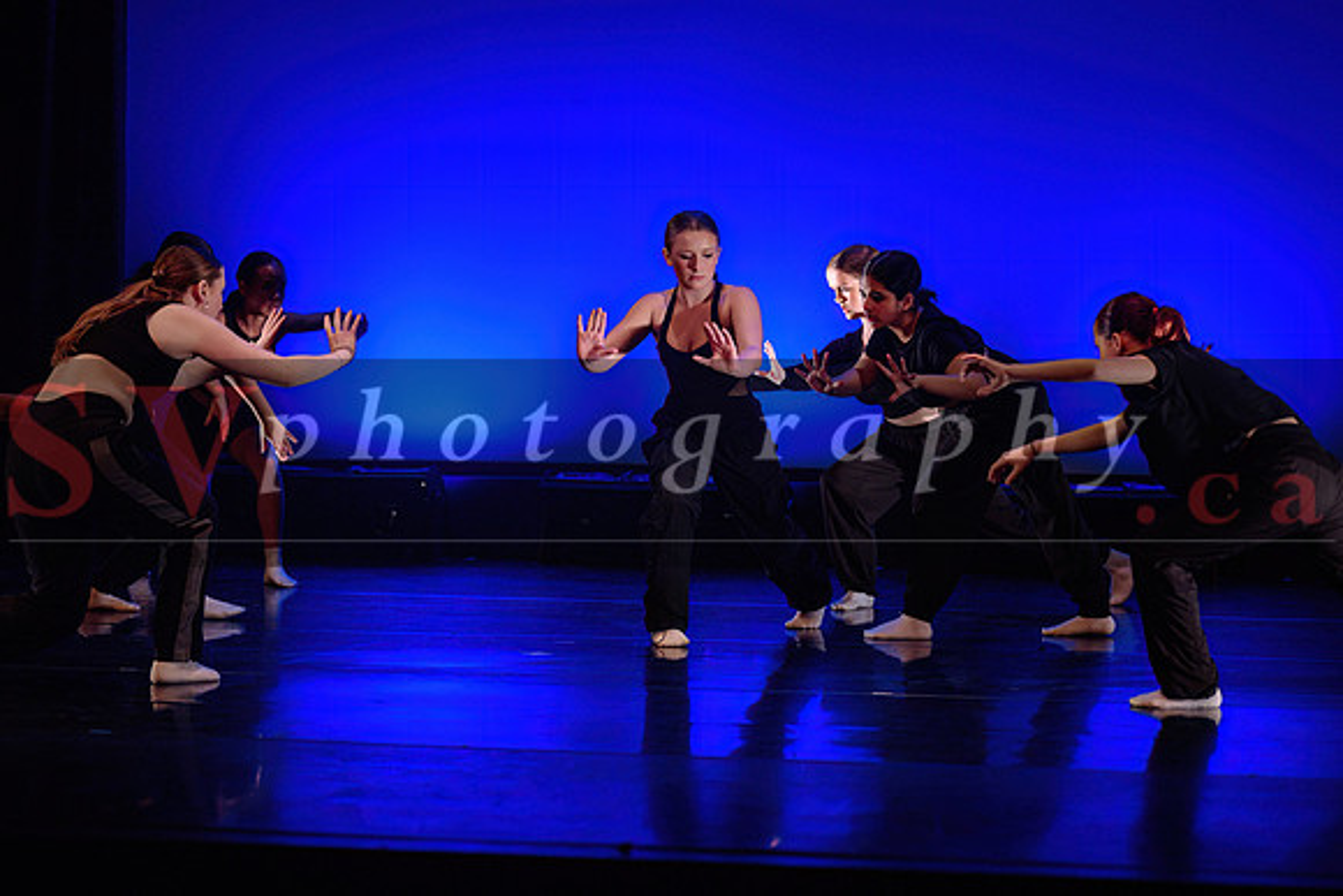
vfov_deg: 10.5
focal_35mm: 130
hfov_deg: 15.7
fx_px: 4869
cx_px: 672
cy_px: 448
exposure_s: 1/320
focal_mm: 125
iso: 1600
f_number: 2.8
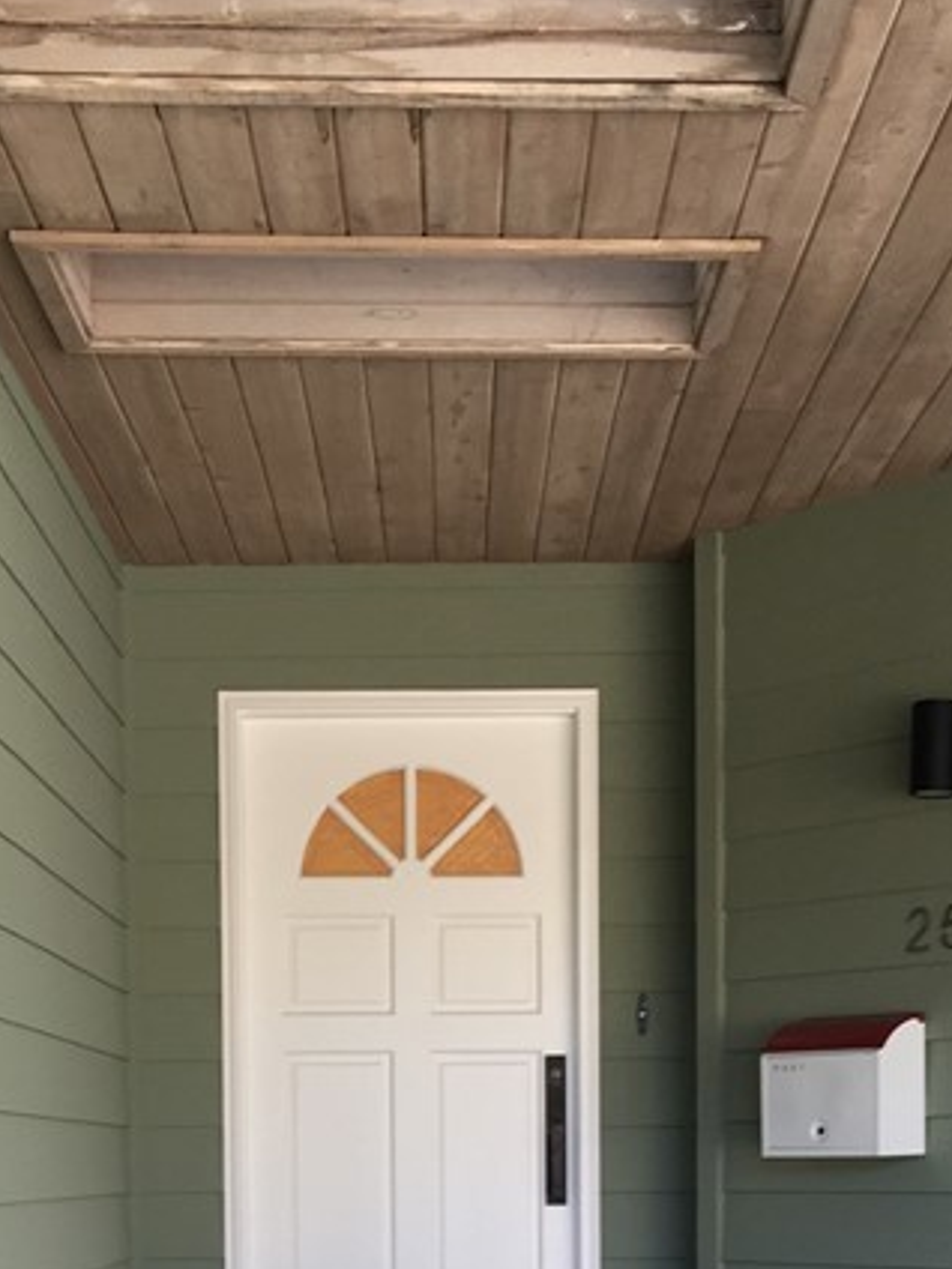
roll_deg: +0.7
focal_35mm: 70
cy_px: 1279
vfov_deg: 26.3
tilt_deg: -2.0
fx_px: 2567
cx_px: 446
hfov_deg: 21.0
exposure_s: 1/60
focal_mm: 4.15
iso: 25
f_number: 2.2
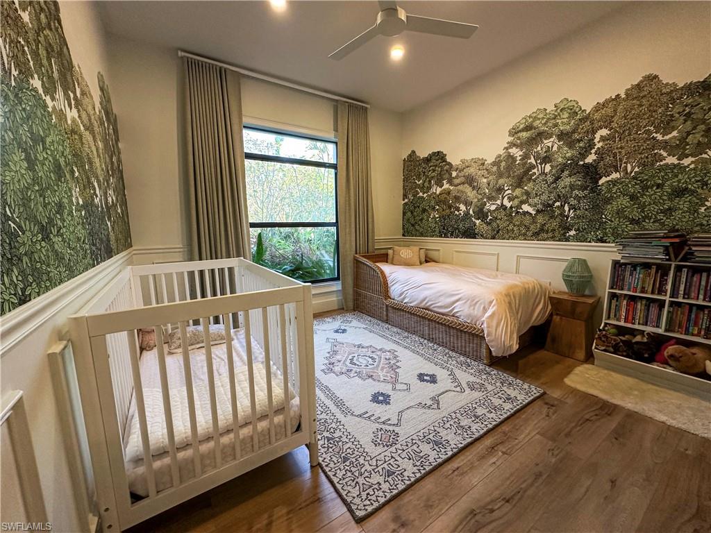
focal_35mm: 14
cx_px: 356
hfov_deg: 102.1
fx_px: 288
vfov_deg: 85.7
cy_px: 266
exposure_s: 1/120
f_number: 2.2
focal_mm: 2.22
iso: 200
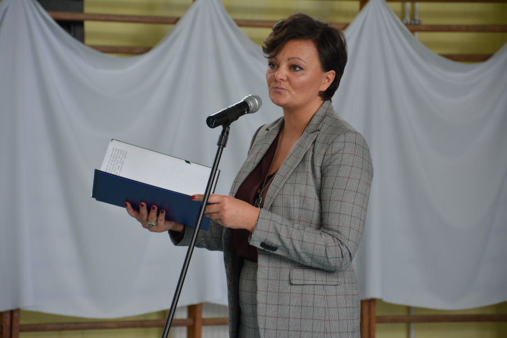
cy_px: 169
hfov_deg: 13.0
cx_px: 254
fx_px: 2218
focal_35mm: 158
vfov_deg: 8.7
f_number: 5.6
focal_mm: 105
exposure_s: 1/100
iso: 400
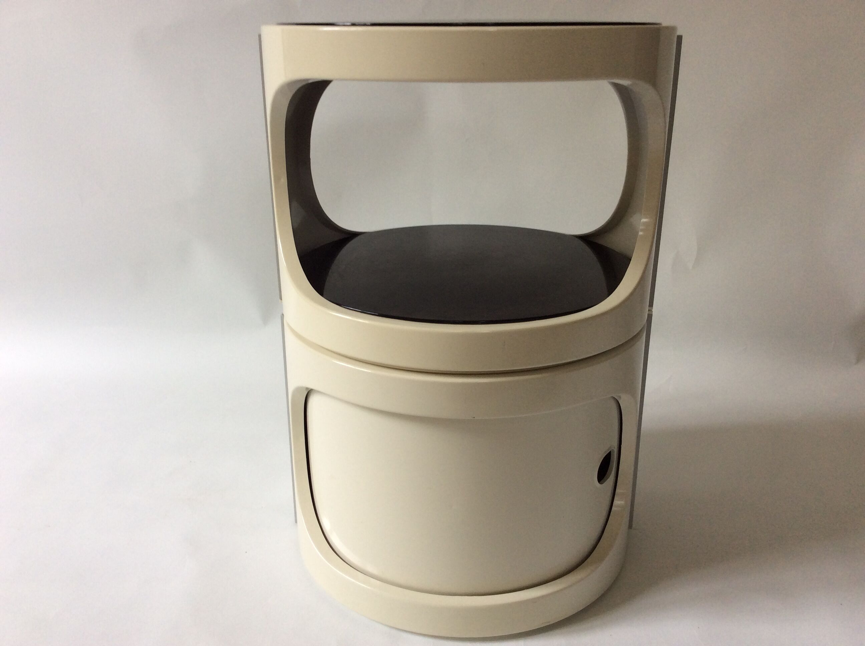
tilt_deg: -22.0
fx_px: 798
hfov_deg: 56.9
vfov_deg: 44.1
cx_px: 432
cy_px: 323
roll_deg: +0.1
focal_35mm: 32
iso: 50
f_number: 2.4
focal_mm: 3.3
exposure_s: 1/50
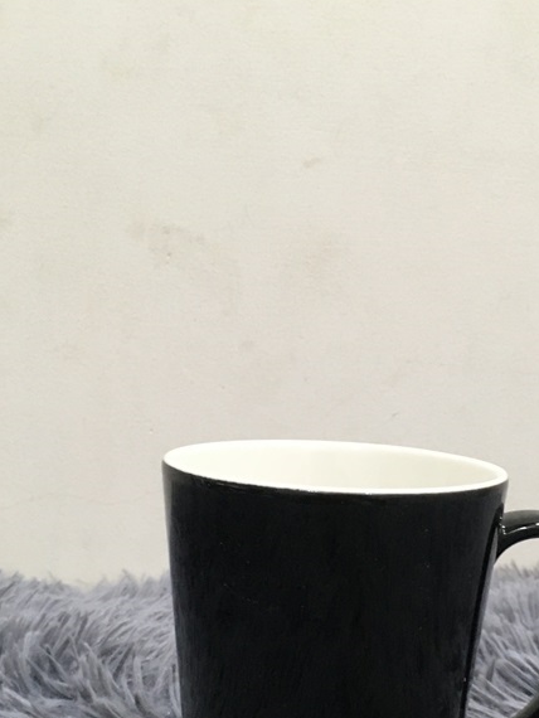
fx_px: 1265
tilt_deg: -8.9
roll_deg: -0.9
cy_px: 566
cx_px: 344
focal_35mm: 61
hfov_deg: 24.0
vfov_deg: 30.9
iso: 125
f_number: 2.2
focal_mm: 4.15
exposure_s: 1/33
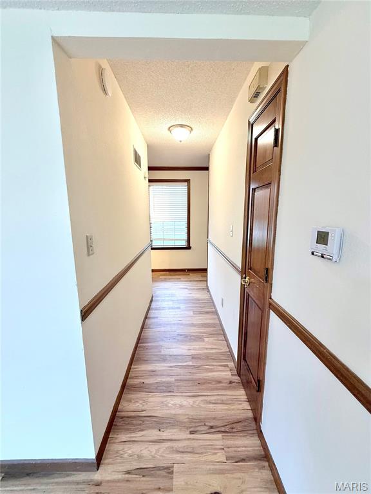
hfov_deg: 85.7
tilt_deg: -8.8
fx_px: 200
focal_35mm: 14
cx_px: 186
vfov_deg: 102.1
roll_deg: +0.7
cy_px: 247
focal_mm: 2.22
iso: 200
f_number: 2.2
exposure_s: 1/120
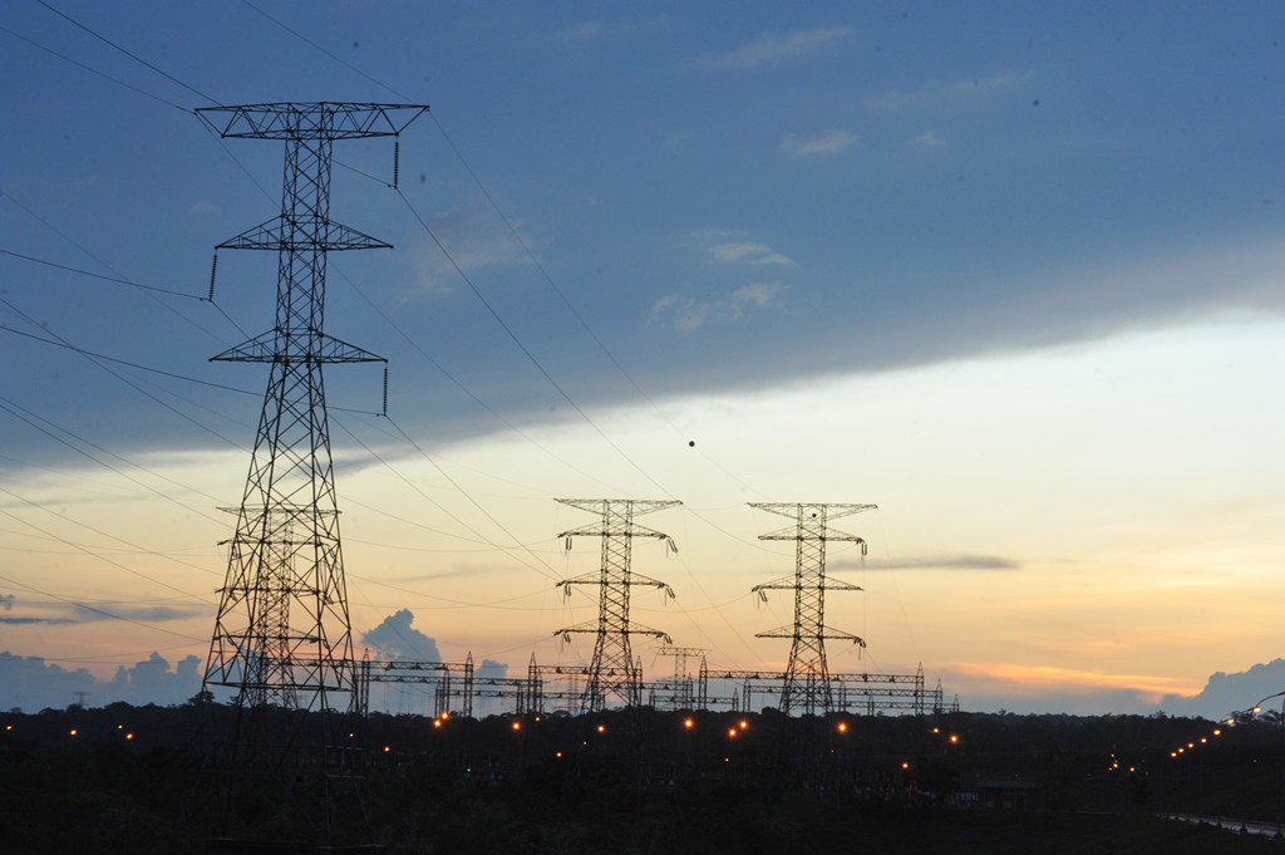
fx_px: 2782
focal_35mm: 78
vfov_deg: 17.5
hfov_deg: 26.0
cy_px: 428
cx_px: 642
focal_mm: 78
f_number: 16
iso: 1250
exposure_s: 1/25
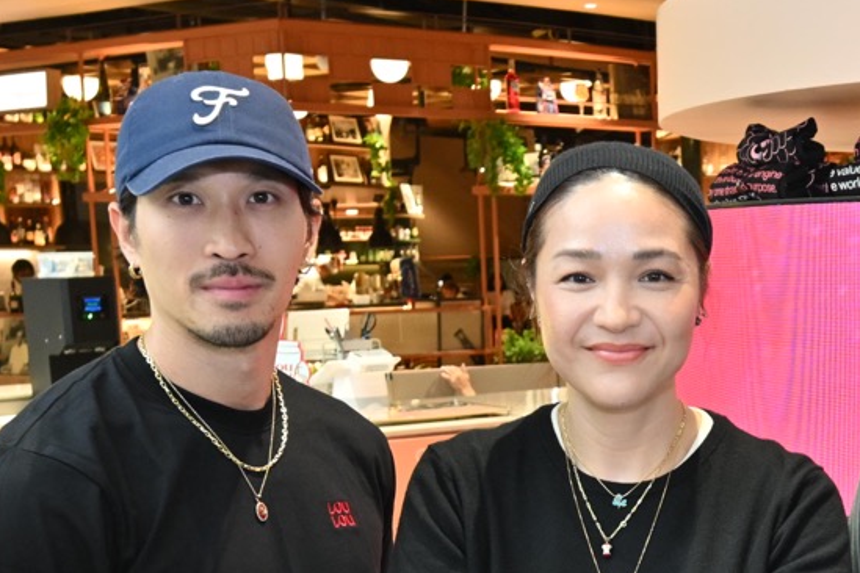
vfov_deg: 19.2
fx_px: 1672
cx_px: 813
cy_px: 490
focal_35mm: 70
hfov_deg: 27.5
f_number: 5
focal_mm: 20
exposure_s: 1/80
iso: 800
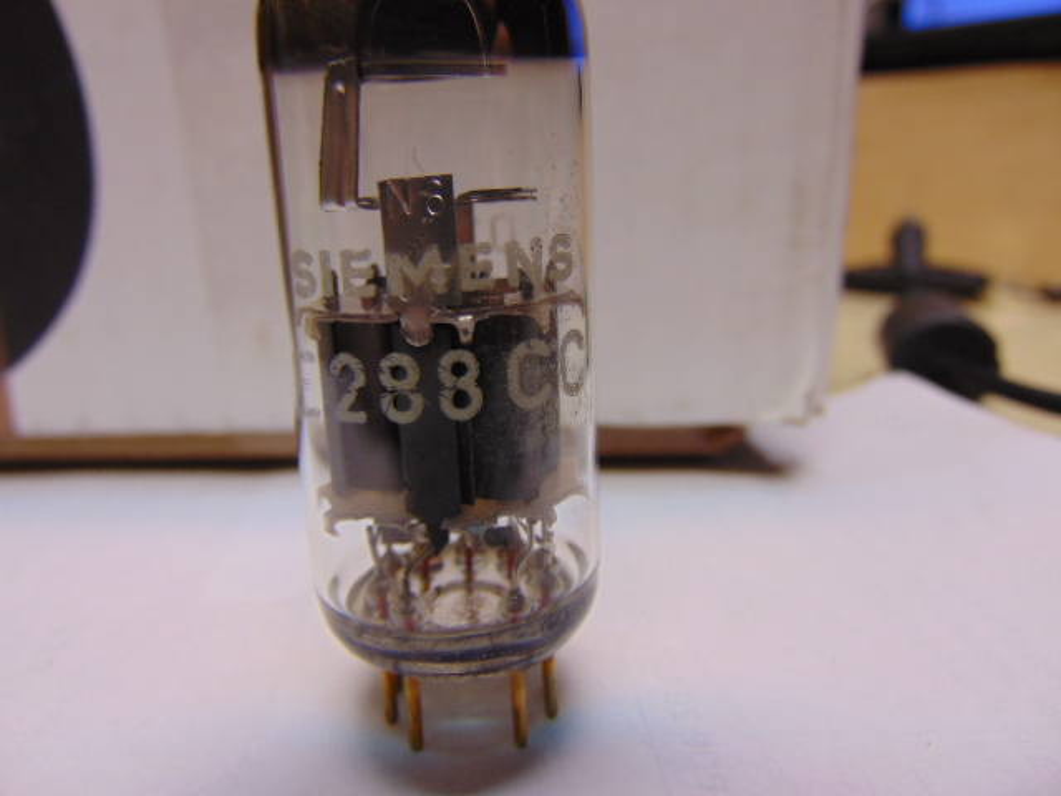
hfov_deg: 69.4
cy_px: 398
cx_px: 530
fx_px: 766
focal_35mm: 25
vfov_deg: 54.9
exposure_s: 1/30
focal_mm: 4.5
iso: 100
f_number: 3
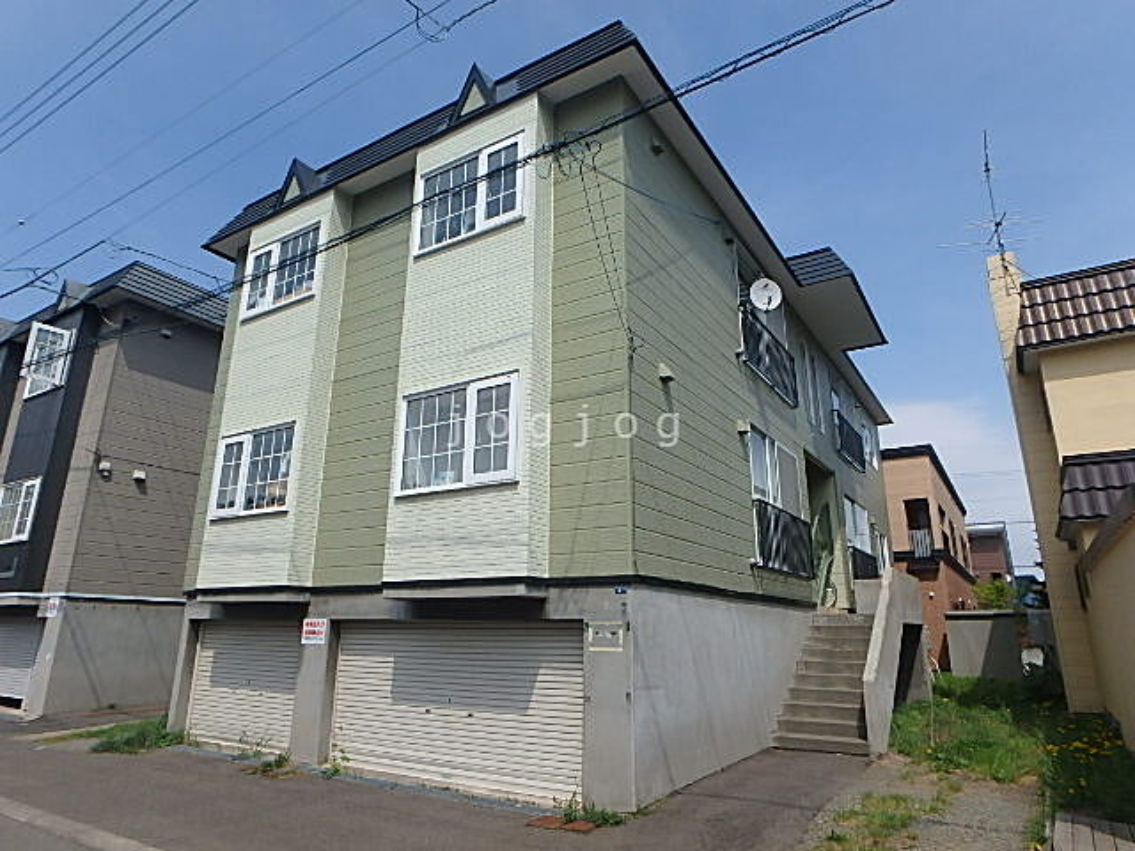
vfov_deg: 63.4
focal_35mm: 21
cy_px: 426
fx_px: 689
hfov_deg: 79.0
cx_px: 568
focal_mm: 3.7
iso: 125
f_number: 6
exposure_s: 1/800
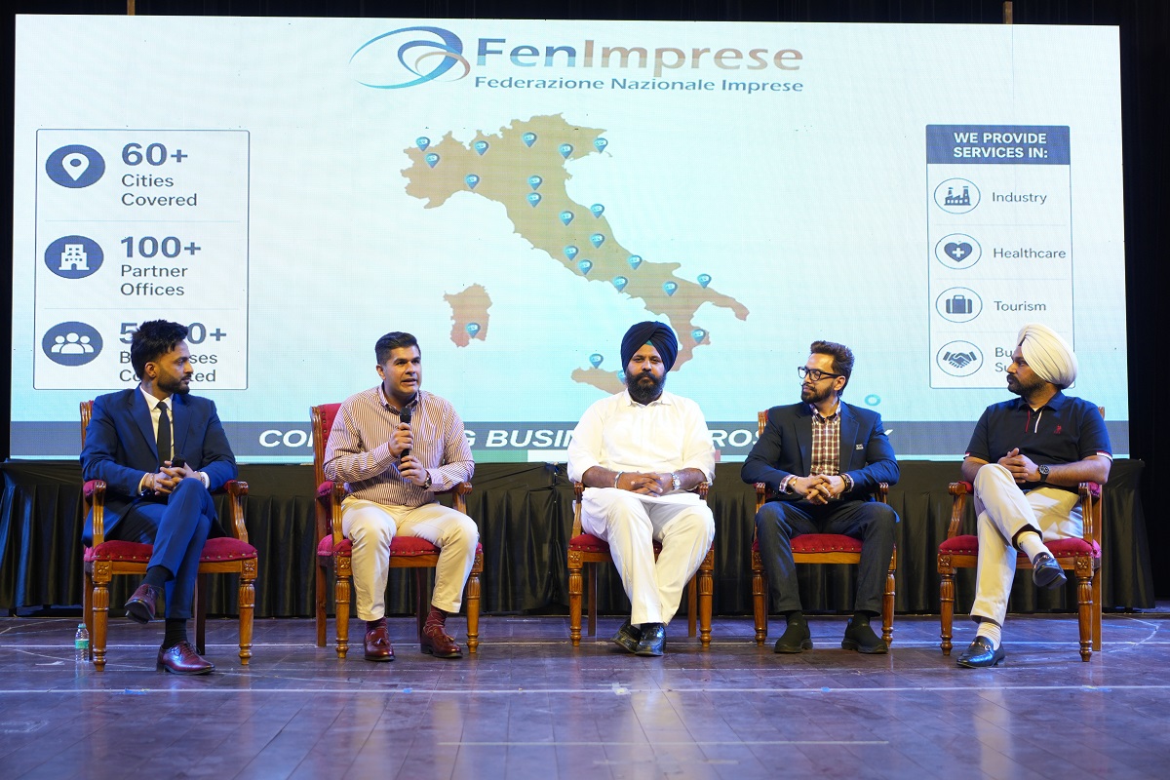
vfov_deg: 26.0
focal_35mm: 52
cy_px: 390
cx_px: 585
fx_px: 1690
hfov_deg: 38.2
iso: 200
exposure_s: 1/100
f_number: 1.8
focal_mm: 35
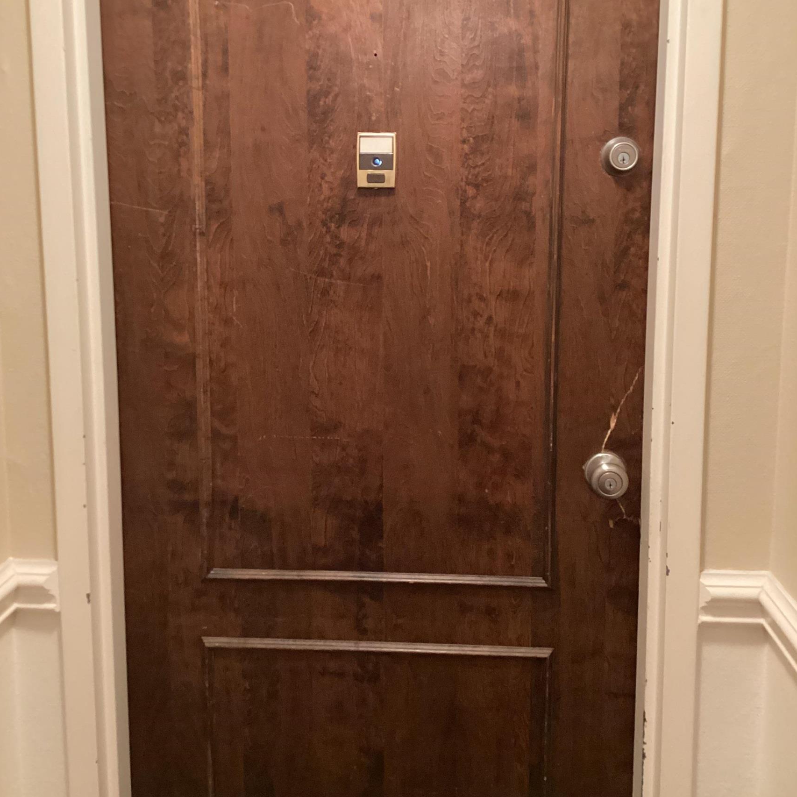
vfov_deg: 44.7
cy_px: 328
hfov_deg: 44.9
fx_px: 964
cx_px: 395
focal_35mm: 37
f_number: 2.4
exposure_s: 1/30
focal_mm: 3.3
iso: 500
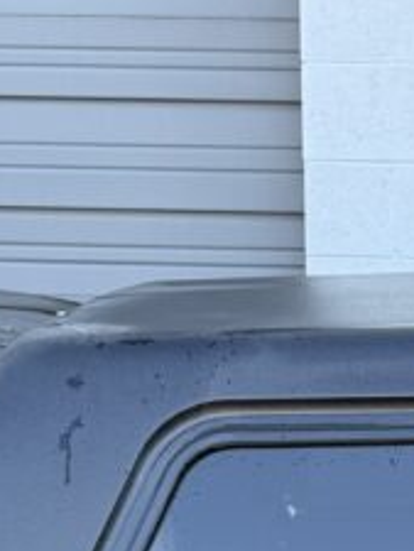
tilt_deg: -14.7
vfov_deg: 14.7
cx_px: 492
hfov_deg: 11.4
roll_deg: -2.2
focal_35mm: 128
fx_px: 2039
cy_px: 737
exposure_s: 1/215
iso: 80
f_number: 1.78
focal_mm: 6.76
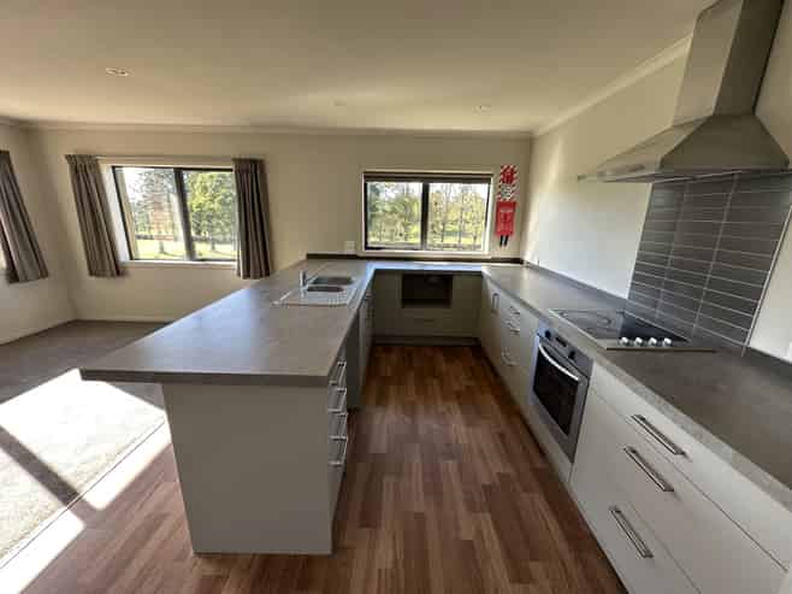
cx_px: 396
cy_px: 297
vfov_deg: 85.6
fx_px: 320
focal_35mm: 14
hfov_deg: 102.1
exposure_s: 1/99
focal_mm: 2.22
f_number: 2.2
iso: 80
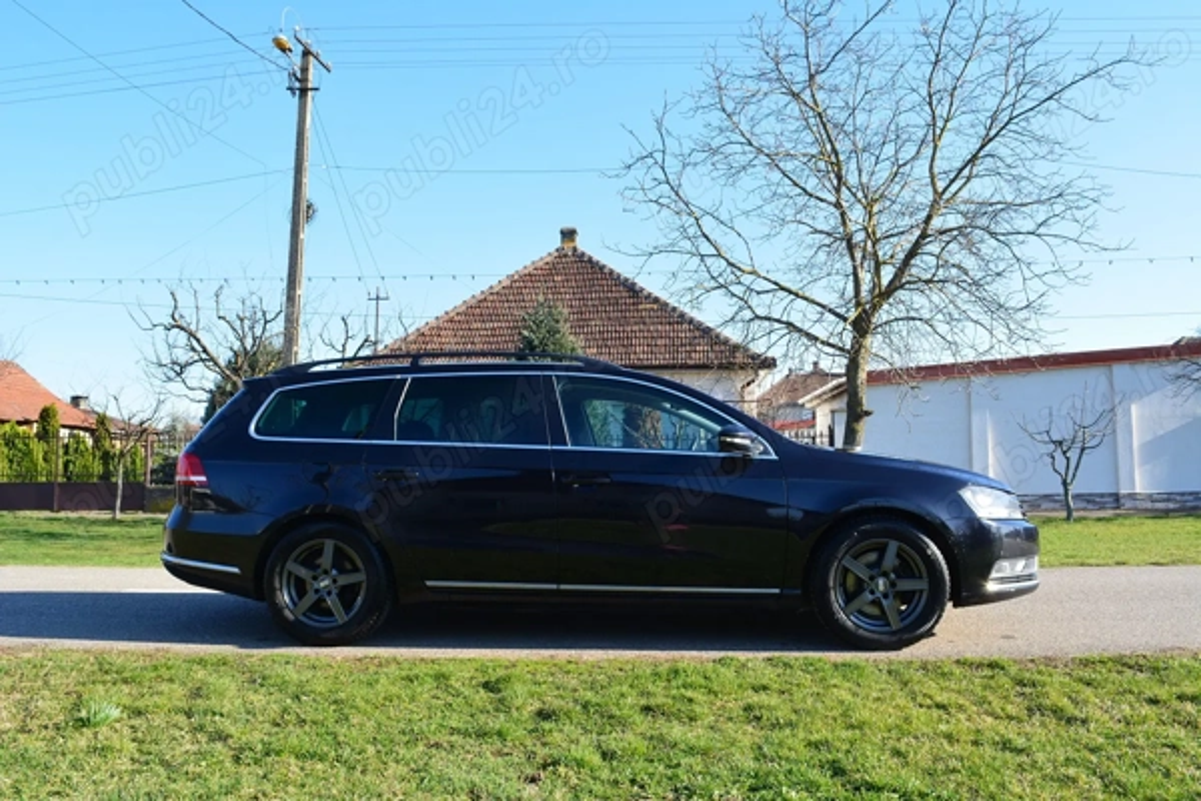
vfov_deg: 47.9
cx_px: 600
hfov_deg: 67.4
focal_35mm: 27
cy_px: 400
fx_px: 901
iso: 200
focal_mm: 18
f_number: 10
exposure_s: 1/80
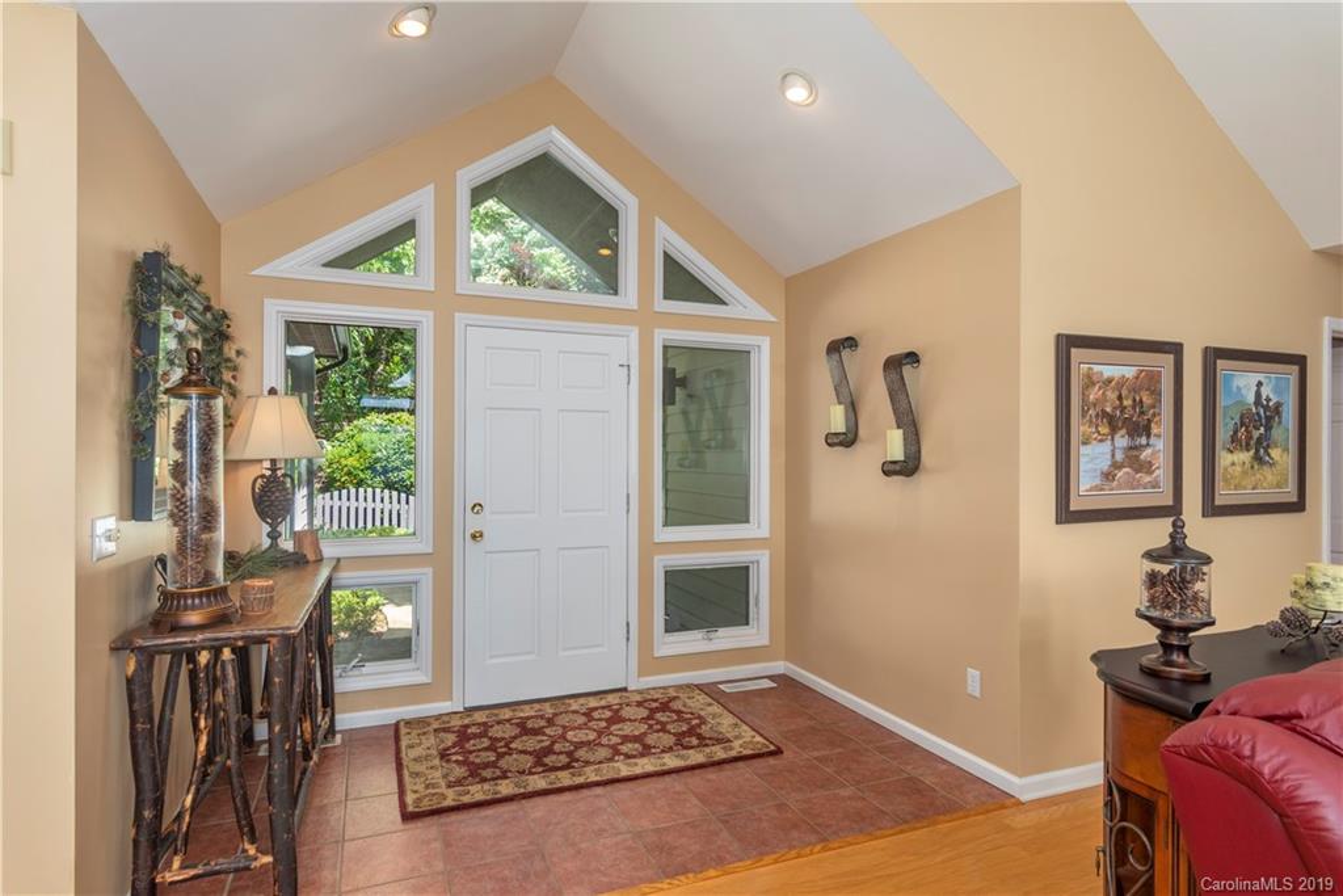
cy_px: 448
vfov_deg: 61.9
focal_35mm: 20
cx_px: 672
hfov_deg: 84.0
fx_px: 746
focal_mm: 20
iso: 500
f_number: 8
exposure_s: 1/100
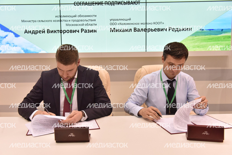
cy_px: 78
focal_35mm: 34
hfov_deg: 55.8
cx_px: 116
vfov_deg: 38.9
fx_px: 219
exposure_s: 1/250
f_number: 6.3
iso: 2000
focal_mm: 34
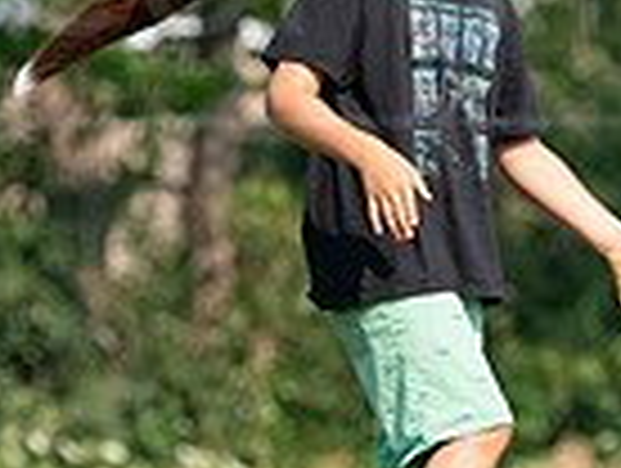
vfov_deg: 1.5
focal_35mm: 1017
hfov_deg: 1.9
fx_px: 18276
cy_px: 56
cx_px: 315
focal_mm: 252
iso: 1600
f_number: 6.3
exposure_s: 1/4000
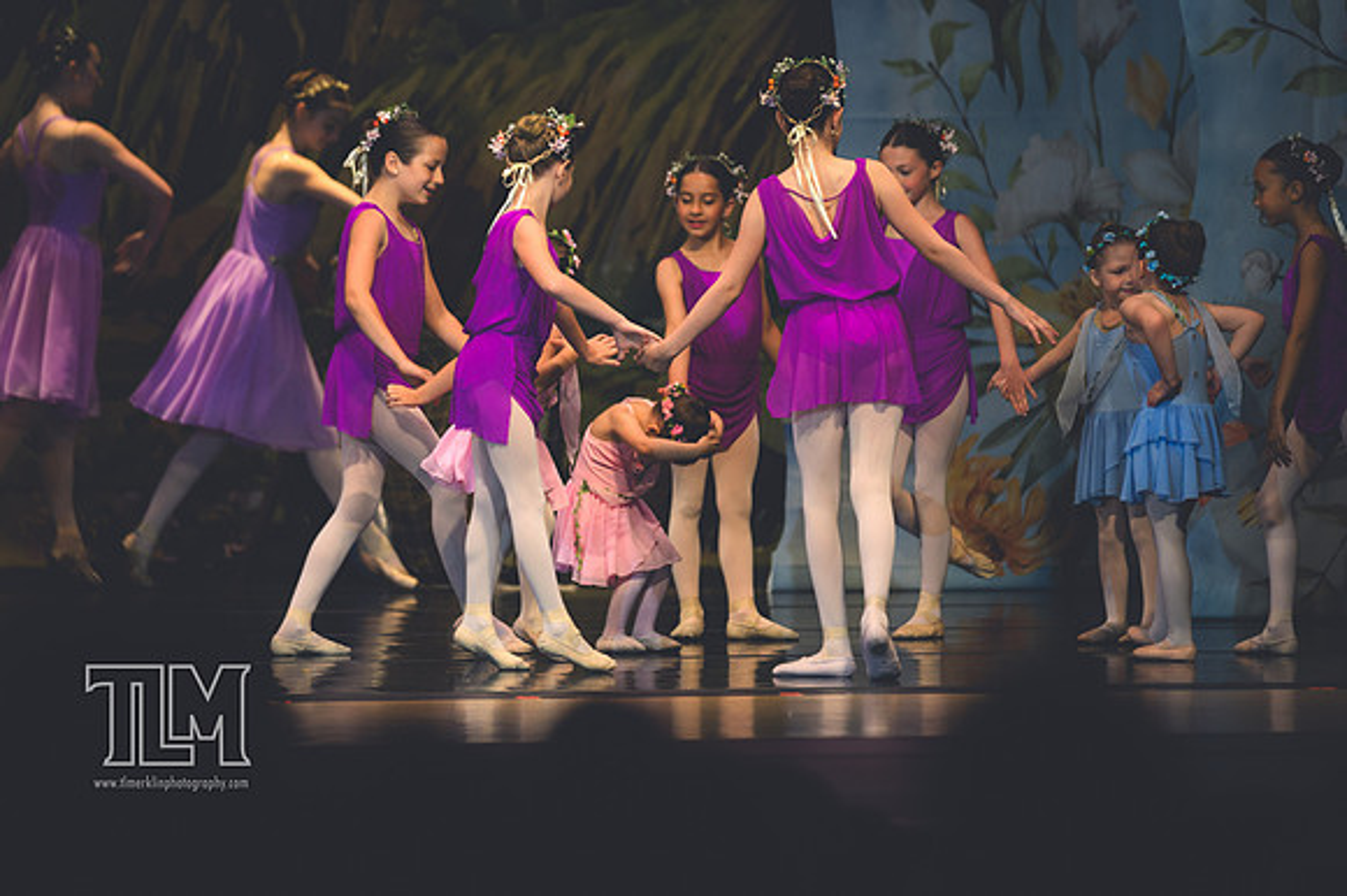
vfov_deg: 4.6
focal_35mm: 300
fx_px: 11218
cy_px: 448
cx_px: 674
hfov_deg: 6.9
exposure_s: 1/500
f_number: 2.8
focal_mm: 200
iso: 800
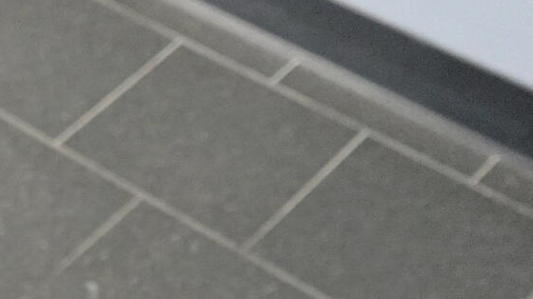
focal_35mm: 75
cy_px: 529
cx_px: -261
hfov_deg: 23.0
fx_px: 1060
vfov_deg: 14.3
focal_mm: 7.6
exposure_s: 1/80
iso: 1600
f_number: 2
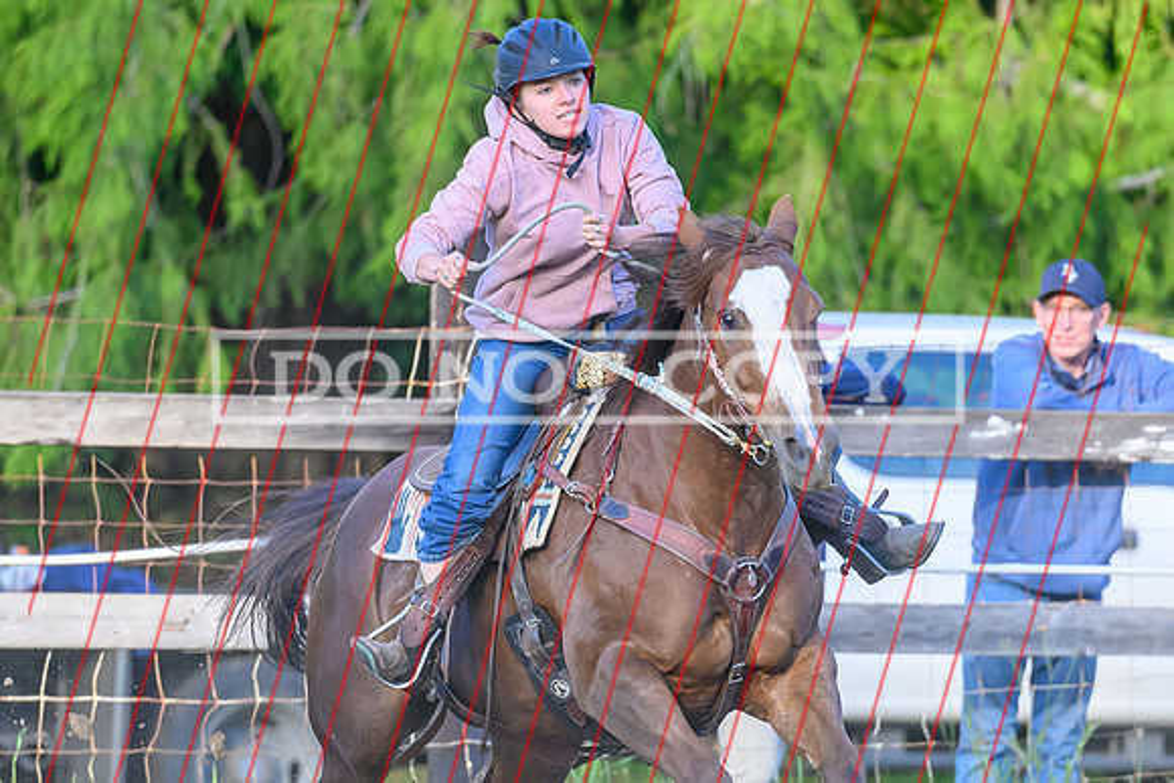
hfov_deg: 4.2
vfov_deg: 2.8
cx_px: 522
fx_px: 16119
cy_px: 583
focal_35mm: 494
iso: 1100
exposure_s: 1/2500
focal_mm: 200
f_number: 2.8
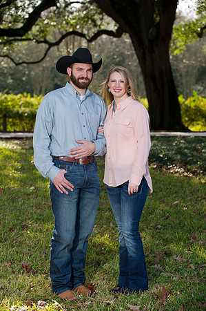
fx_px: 740
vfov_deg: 23.7
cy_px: 156
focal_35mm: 86
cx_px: 103
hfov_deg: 15.9
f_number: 3.5
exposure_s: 1/250
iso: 250
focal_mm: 86
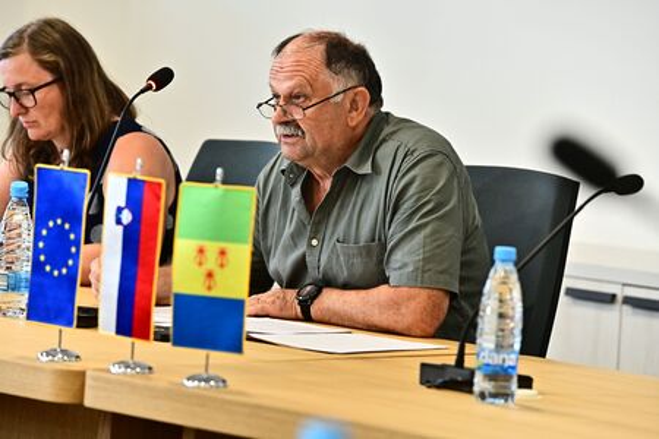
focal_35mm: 160
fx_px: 2929
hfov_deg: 12.8
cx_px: 330
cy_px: 220
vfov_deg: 8.6
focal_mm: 160
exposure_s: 1/60
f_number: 5
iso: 2000
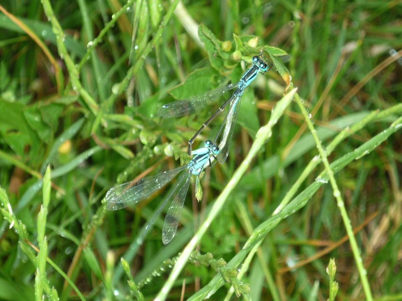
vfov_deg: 11.2
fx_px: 1533
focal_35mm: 132
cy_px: 150
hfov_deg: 14.9
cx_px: 201
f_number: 5.9
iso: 100
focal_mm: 22
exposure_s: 1/125
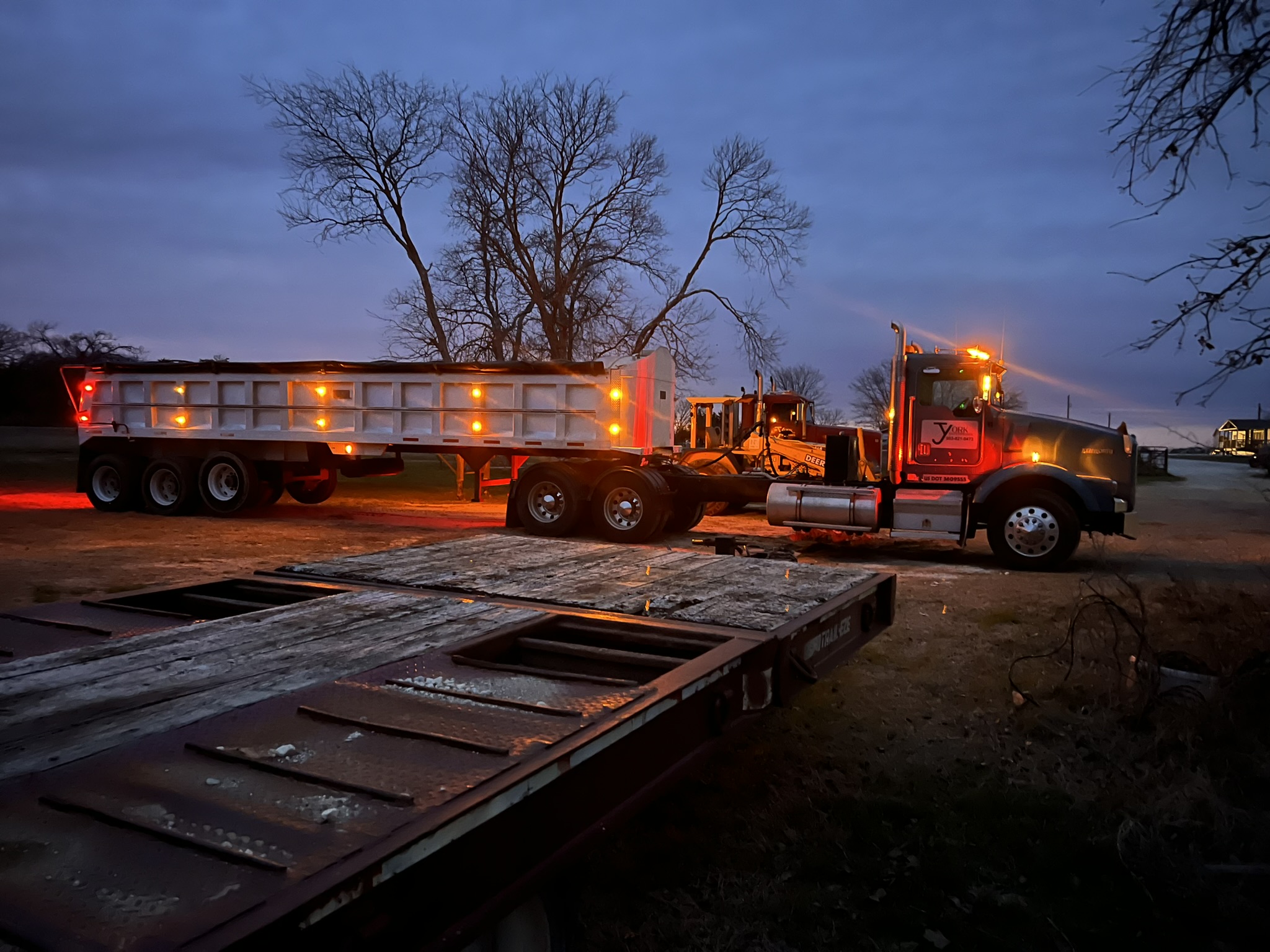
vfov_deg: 53.1
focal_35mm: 26
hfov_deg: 67.3
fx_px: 954
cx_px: 635
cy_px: 476
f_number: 1.5
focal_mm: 5.7
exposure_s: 1/5
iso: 1250
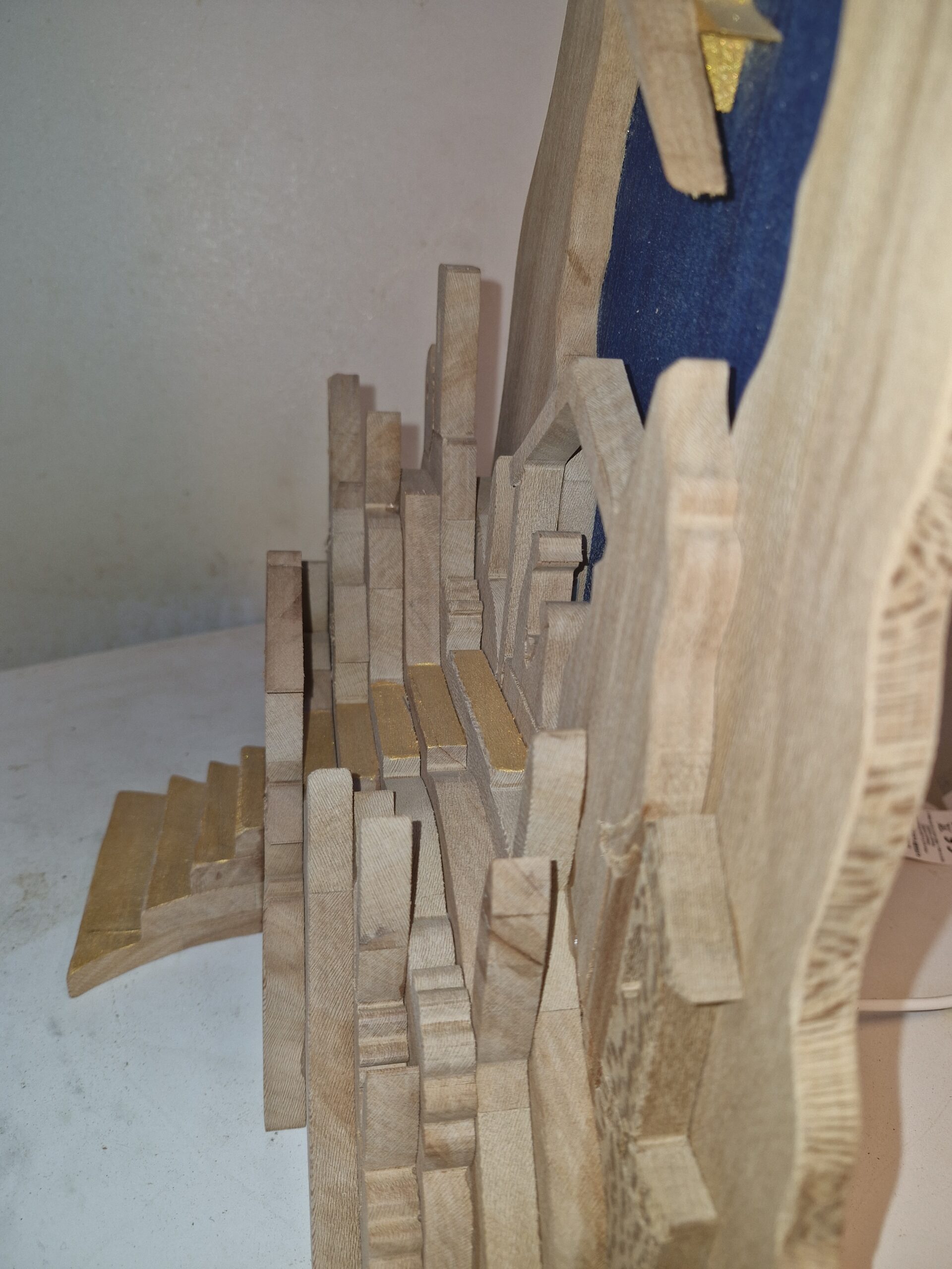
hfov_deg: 58.9
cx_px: 476
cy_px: 634
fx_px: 843
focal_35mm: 23
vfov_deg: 73.9
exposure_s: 1/180
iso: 100
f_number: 1.8
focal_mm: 5.54
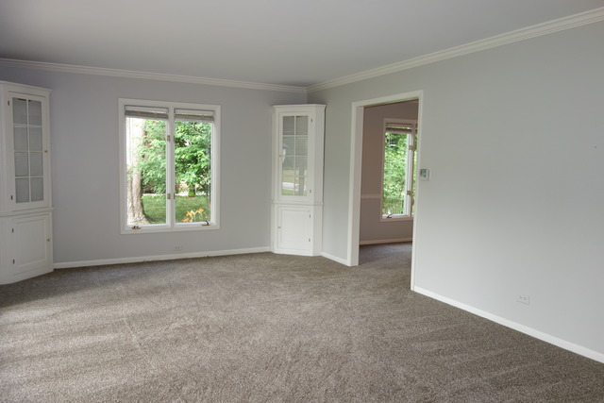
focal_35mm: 28
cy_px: 202
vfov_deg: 46.4
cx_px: 302
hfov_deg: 65.5
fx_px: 470
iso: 125
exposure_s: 1/100
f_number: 2
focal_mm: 10.4
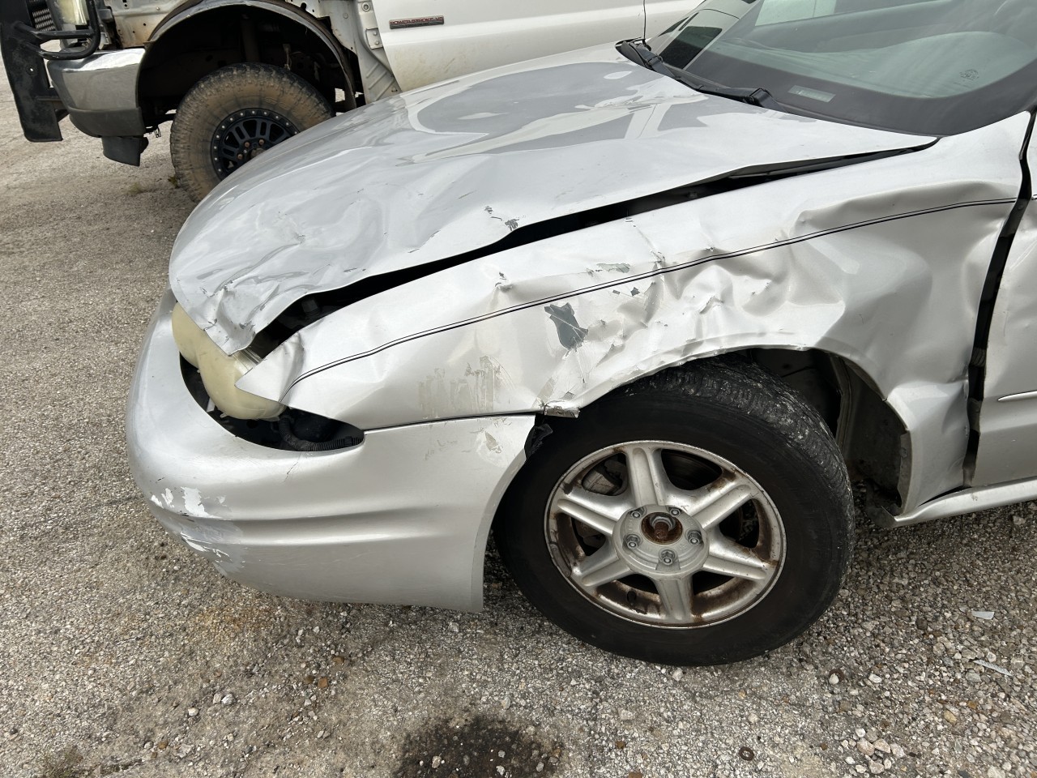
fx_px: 779
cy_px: 389
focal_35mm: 26
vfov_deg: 53.1
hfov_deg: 67.3
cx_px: 518
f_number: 1.5
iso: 50
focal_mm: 5.7
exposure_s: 1/460
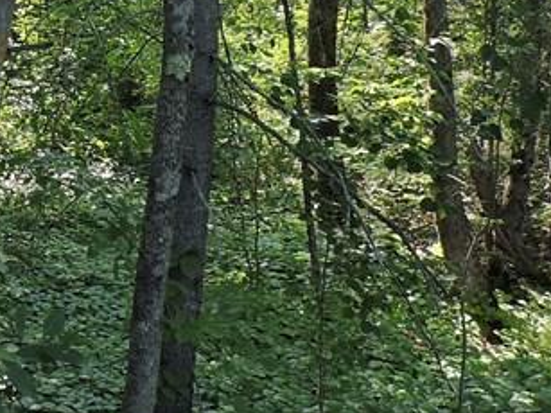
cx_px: -7
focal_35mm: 80
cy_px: -111
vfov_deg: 17.4
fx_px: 1273
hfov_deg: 23.4
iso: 100
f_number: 3
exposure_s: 1/200
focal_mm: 4.3
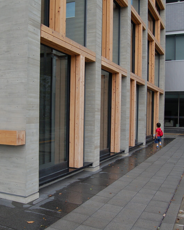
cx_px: 86
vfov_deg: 46.8
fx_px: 265
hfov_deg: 38.2
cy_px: 117
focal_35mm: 39
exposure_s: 1/160
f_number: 6.3
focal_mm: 18
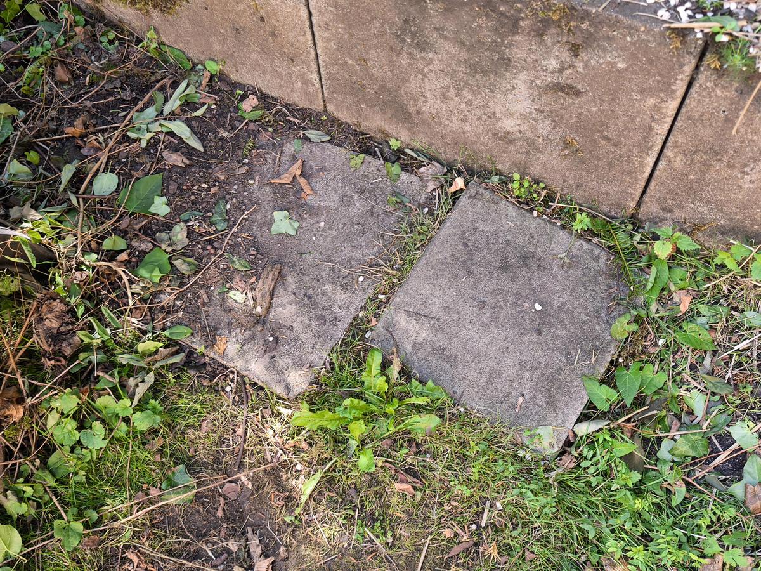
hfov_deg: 58.4
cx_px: 380
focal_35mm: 31
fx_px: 682
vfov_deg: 45.4
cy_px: 286
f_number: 1.6
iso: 100
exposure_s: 1/100
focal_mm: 6.57
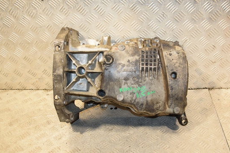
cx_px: 126
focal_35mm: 39
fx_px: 249
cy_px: 75
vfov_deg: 34.1
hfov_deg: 49.5
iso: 800
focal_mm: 22
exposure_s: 1/160
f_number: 5
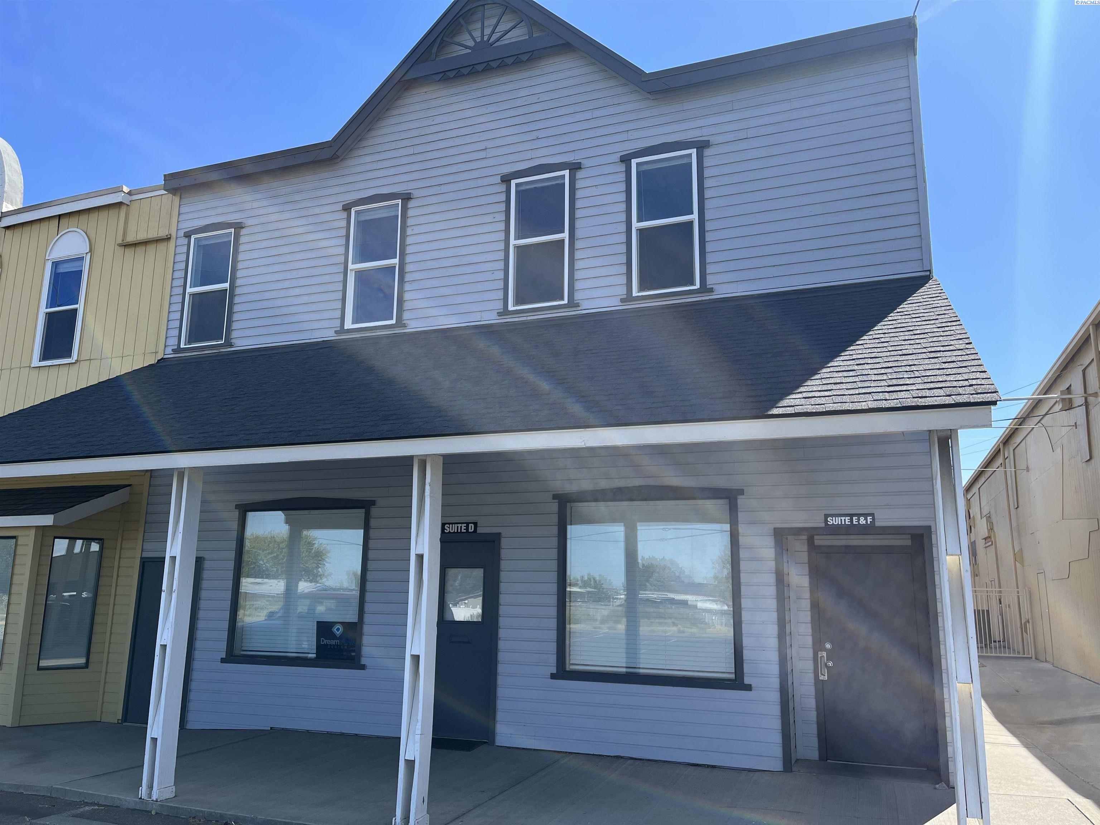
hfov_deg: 67.3
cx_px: 550
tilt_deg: +9.8
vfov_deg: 53.1
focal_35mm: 26
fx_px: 826
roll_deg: -0.9
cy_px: 412
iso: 50
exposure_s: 1/1721
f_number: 1.6
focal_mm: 5.1
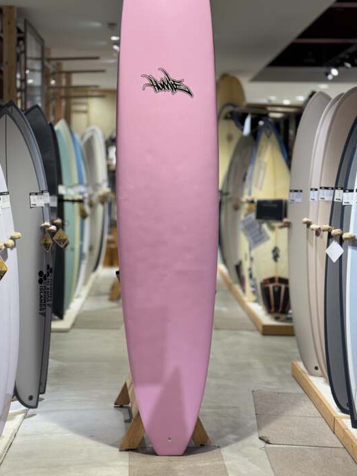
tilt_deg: -2.4
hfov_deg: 26.6
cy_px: 205
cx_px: 169
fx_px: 756
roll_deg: -1.0
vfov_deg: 34.9
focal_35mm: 55
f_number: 1.78
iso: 64
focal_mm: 6.76
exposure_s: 1/100
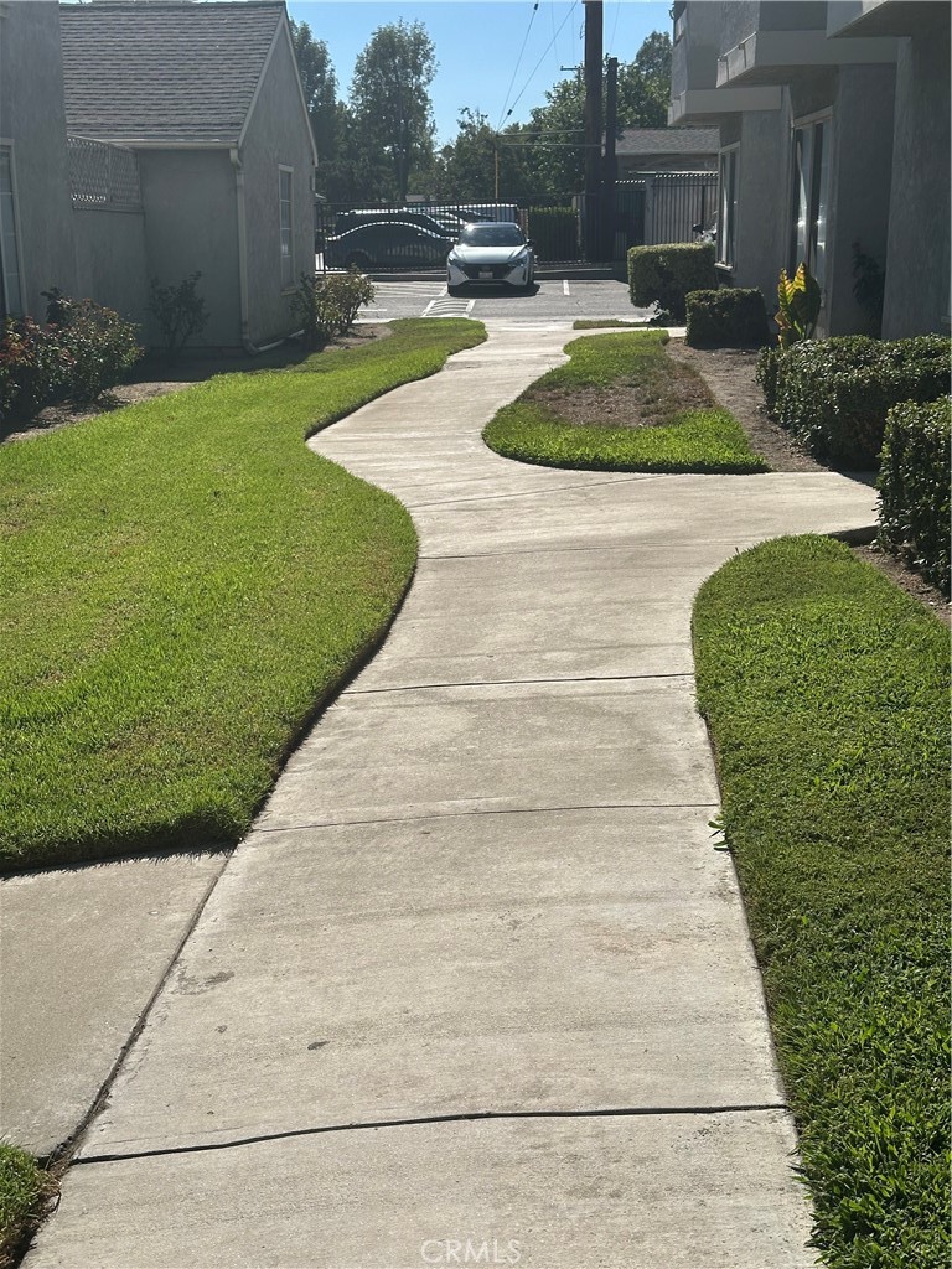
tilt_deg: -12.2
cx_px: 476
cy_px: 634
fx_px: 1760
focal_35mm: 48
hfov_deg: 30.3
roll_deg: -0.1
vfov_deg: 39.7
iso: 64
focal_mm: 6.86
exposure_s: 1/7092
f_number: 1.78
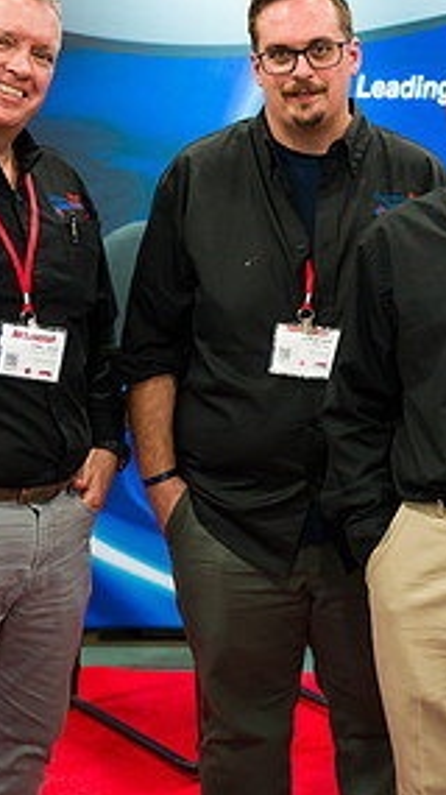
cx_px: 518
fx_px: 1705
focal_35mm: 81
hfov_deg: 14.5
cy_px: 268
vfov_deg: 26.1
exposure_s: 1/250
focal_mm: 38
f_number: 3.2
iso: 3200
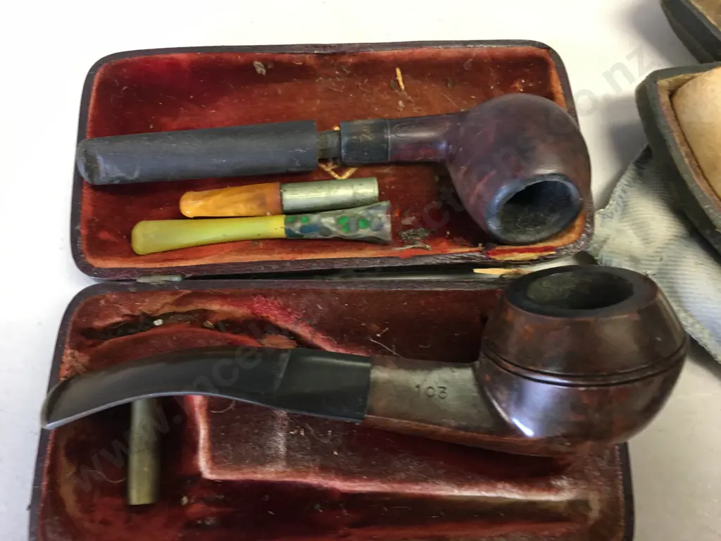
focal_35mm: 29
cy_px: 270
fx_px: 604
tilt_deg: -70.2
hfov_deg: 61.7
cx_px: 360
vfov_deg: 48.2
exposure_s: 1/17
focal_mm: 4.15
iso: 64
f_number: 2.2
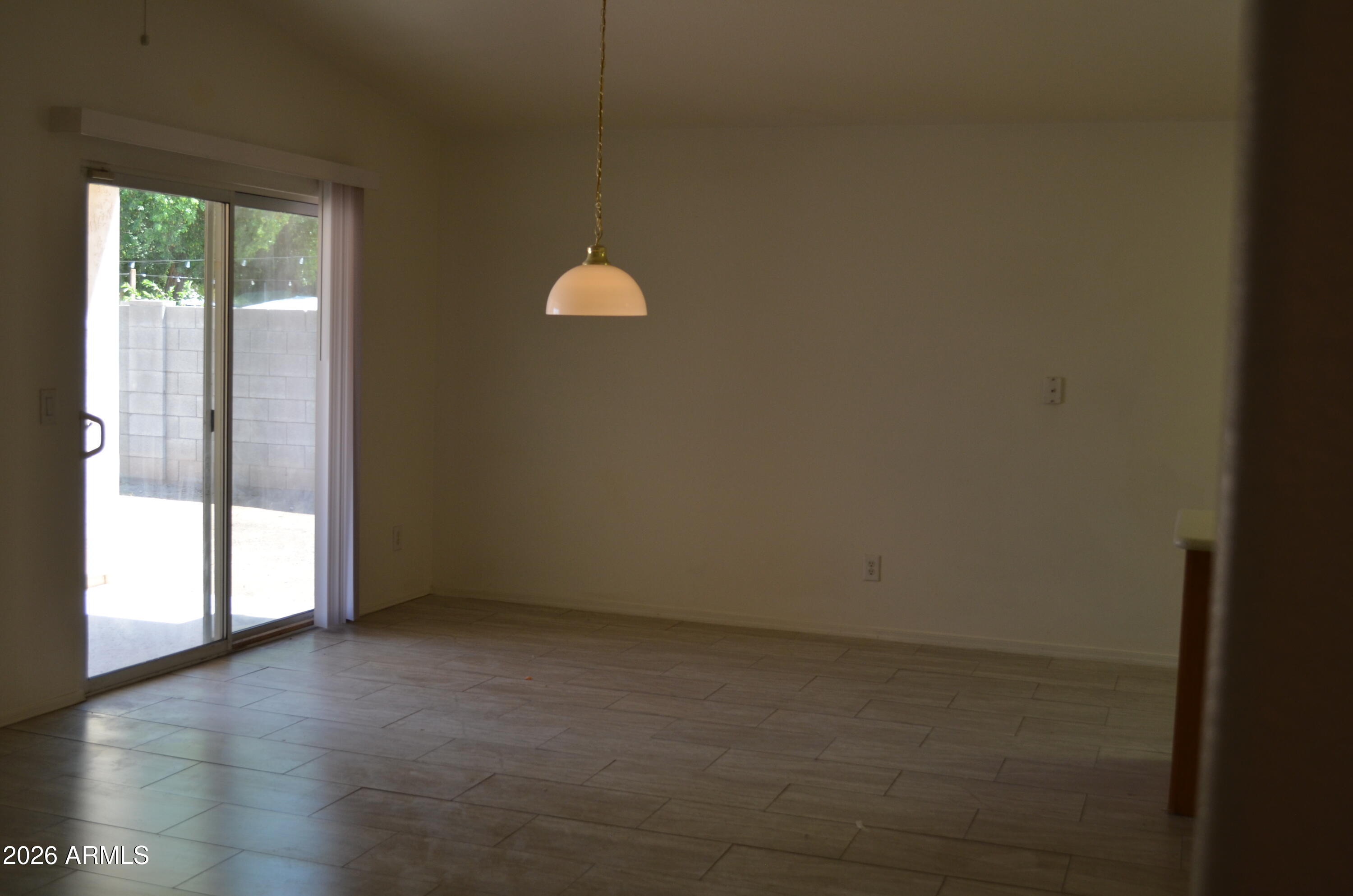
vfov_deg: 34.1
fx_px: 1463
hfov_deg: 49.6
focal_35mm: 39
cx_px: 676
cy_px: 448
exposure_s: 1/125
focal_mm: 26
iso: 320
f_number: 5.6
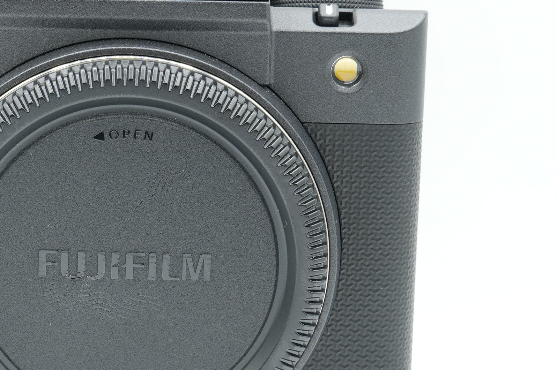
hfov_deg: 11.7
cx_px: 52
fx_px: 2705
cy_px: 250
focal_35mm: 175
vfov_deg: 7.8
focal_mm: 60
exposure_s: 1/25
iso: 250
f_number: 11
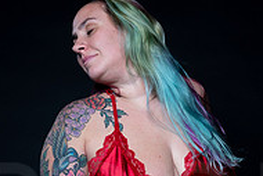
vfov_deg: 12.6
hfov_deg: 19.1
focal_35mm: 107
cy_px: 202
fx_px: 782
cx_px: 109
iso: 100
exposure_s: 1/160
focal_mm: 35
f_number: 10
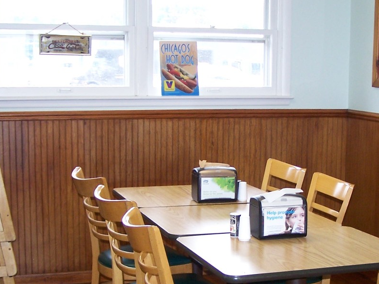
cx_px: 257
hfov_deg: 28.0
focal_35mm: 69
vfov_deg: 21.3
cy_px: 178
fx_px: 756
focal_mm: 6.3
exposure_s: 1/60
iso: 140
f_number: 2.8
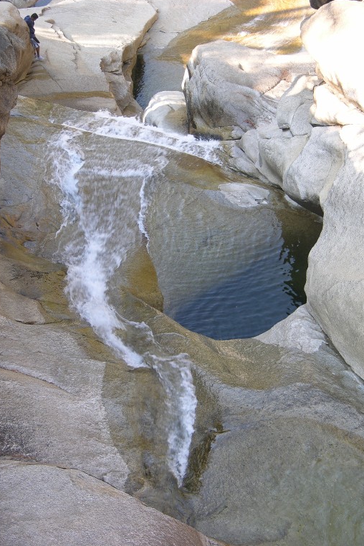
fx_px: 1304
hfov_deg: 15.9
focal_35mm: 86
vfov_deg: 23.6
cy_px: 272
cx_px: 184
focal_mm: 21
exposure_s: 1/49.4
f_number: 3.5
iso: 50
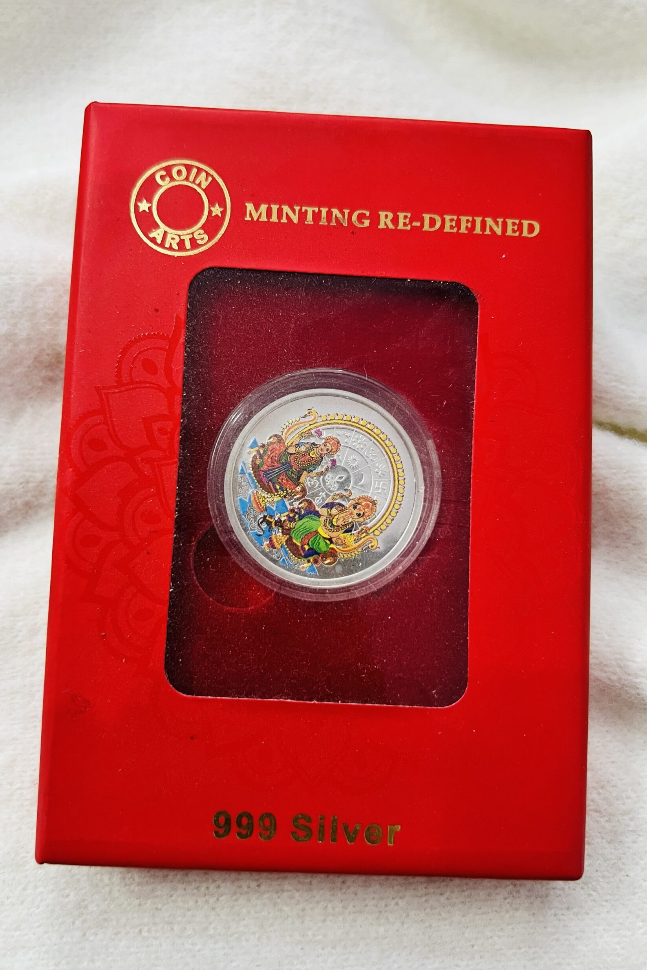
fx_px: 755
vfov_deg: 65.5
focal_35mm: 28
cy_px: 470
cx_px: 308
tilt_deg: -74.2
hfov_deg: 46.4
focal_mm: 5.7
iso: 200
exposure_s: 1/50
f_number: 1.5
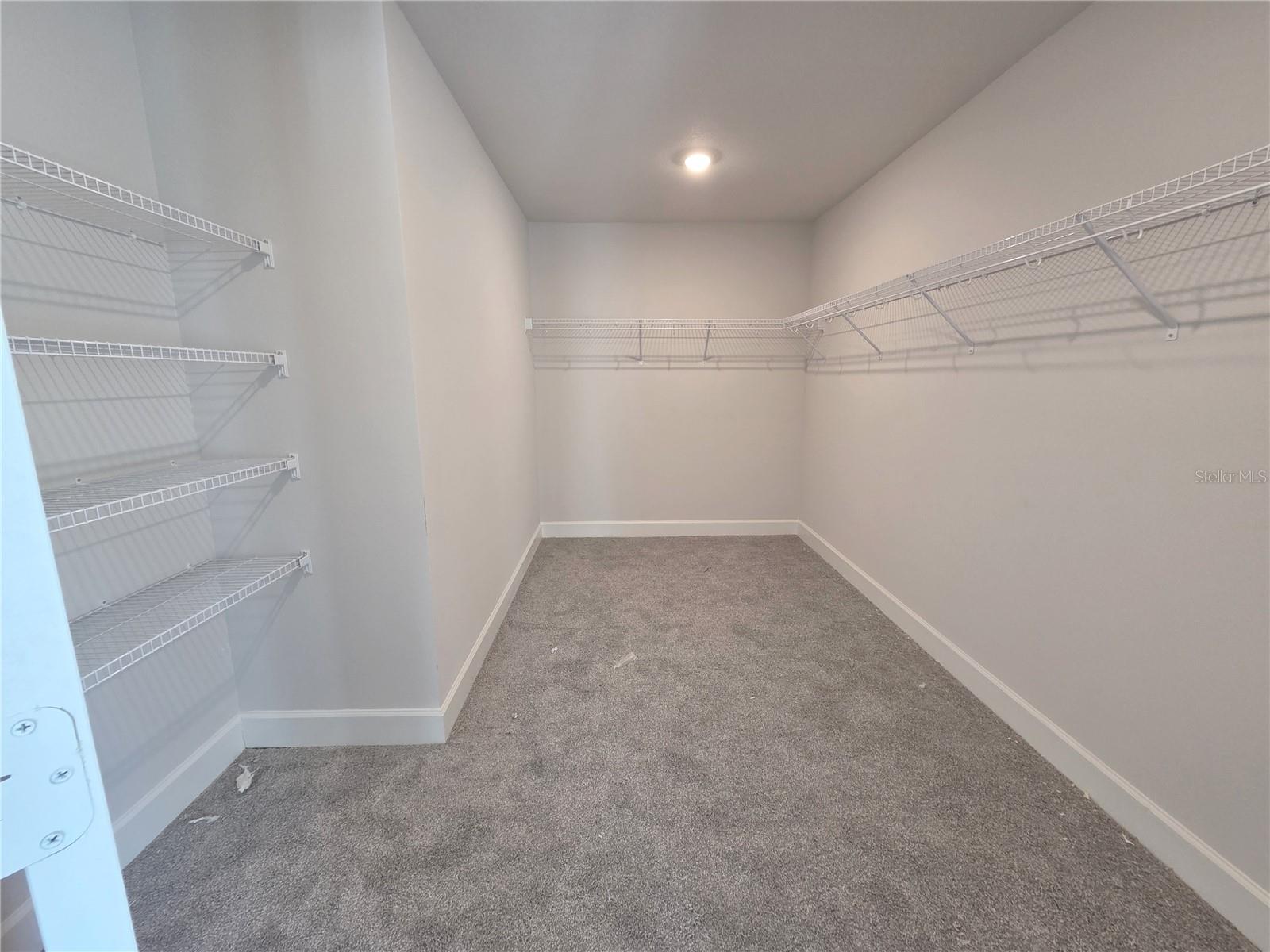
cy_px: 476
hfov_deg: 106.2
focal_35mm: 13
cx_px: 635
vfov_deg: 89.9
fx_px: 477
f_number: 2.2
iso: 160
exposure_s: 1/60
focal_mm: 2.2
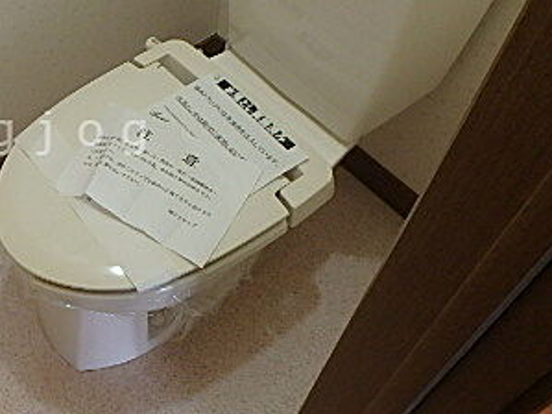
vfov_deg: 31.9
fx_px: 717
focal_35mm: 45
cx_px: 30
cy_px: 133
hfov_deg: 38.4
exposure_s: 1/30
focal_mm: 3.7
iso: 320
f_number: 3.5
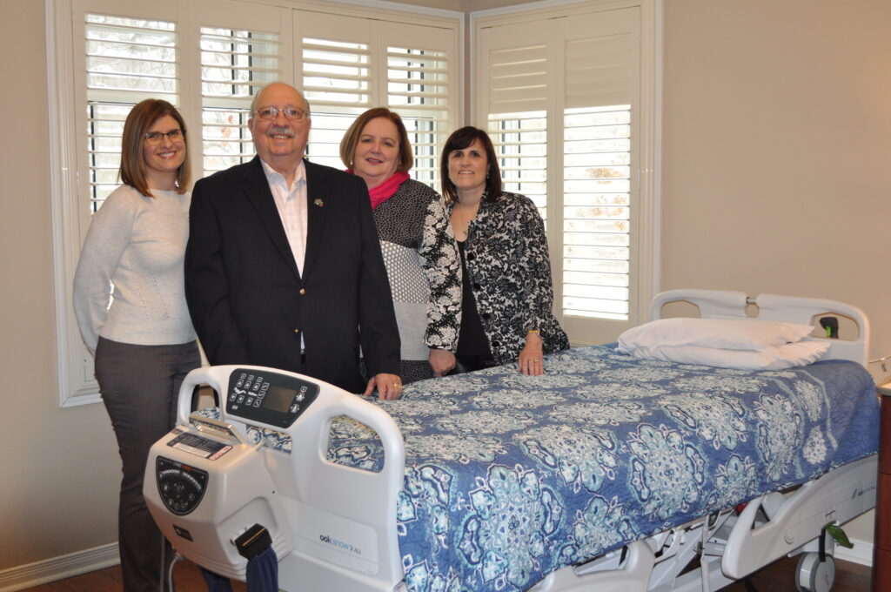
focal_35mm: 44
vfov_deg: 30.8
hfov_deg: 45.0
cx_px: 446
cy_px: 296
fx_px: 1075
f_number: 4.5
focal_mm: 29
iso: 800
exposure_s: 1/60
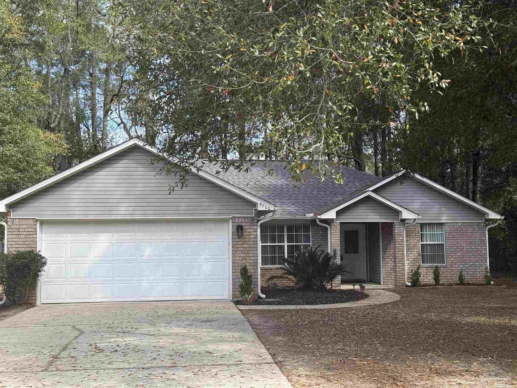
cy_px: 194
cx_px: 258
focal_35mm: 48
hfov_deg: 39.7
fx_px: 717
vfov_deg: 30.3
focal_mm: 6.76
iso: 64
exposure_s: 1/1543
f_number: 1.78
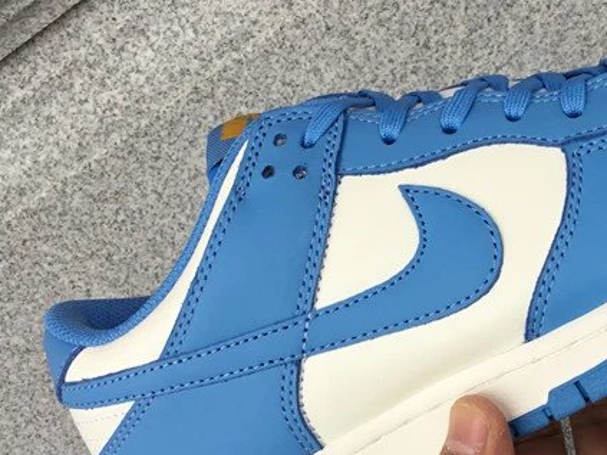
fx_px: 1157
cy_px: 252
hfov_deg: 29.0
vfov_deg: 22.2
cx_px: 449
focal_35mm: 66
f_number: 2.4
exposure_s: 1/100
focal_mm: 3.3
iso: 32
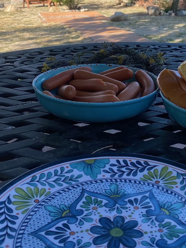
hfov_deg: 25.6
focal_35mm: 56
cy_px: 19
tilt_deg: -7.6
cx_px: 151
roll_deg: -3.5
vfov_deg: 32.4
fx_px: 401
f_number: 1.8
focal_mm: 4.25
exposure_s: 1/1429
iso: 32
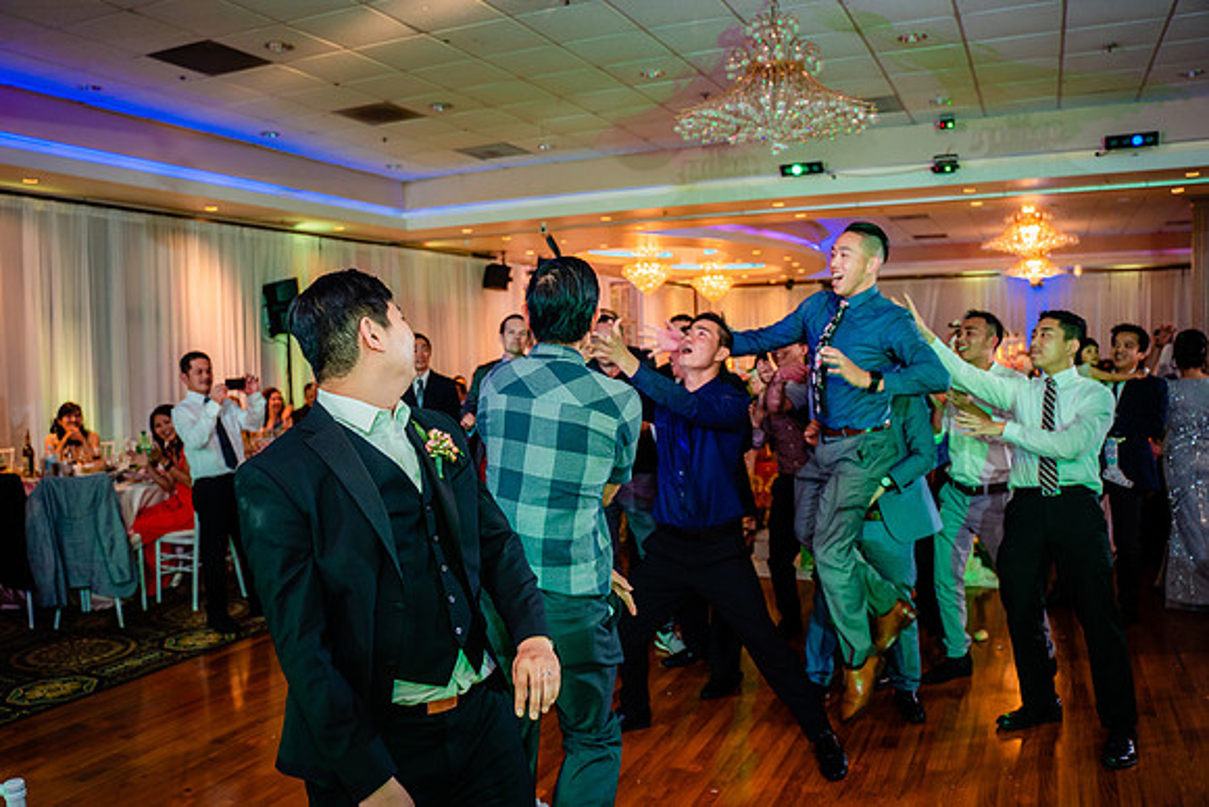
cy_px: 404
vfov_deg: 46.4
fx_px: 941
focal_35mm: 28
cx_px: 604
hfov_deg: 65.5
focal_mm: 28
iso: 1000
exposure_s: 1/160
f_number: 3.5
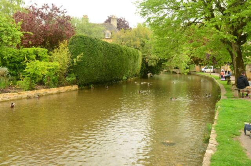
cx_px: 126
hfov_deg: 49.7
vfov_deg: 34.0
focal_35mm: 39
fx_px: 271
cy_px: 83
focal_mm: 26
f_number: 18
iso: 200
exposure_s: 1/25
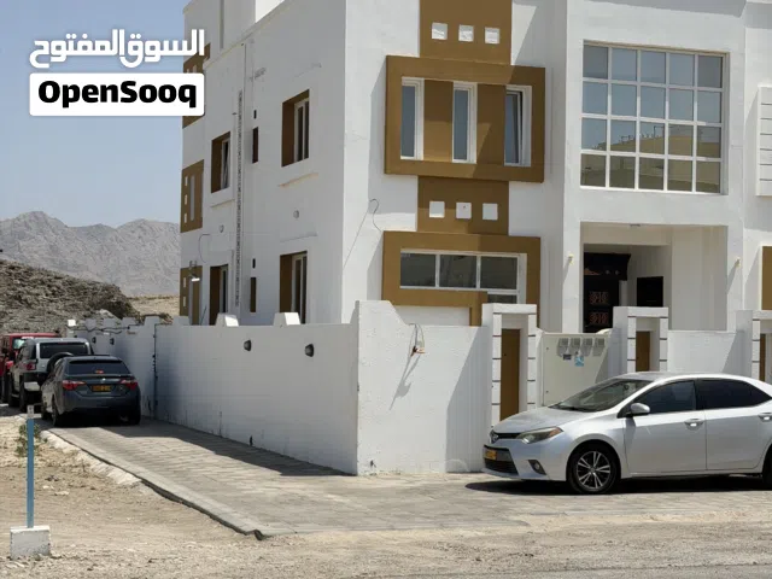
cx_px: 386
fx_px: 1070
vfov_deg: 30.3
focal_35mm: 48
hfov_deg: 39.7
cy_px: 290
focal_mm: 6.76
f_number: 1.78
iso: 80
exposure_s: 1/9901
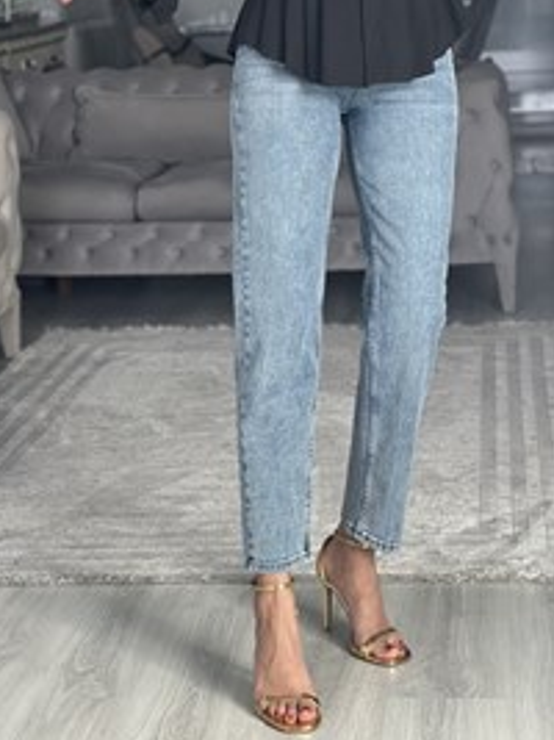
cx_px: 288
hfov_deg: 16.2
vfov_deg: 21.2
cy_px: 122
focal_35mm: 91
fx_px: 1943
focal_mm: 6.86
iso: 125
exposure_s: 1/135
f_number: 1.78
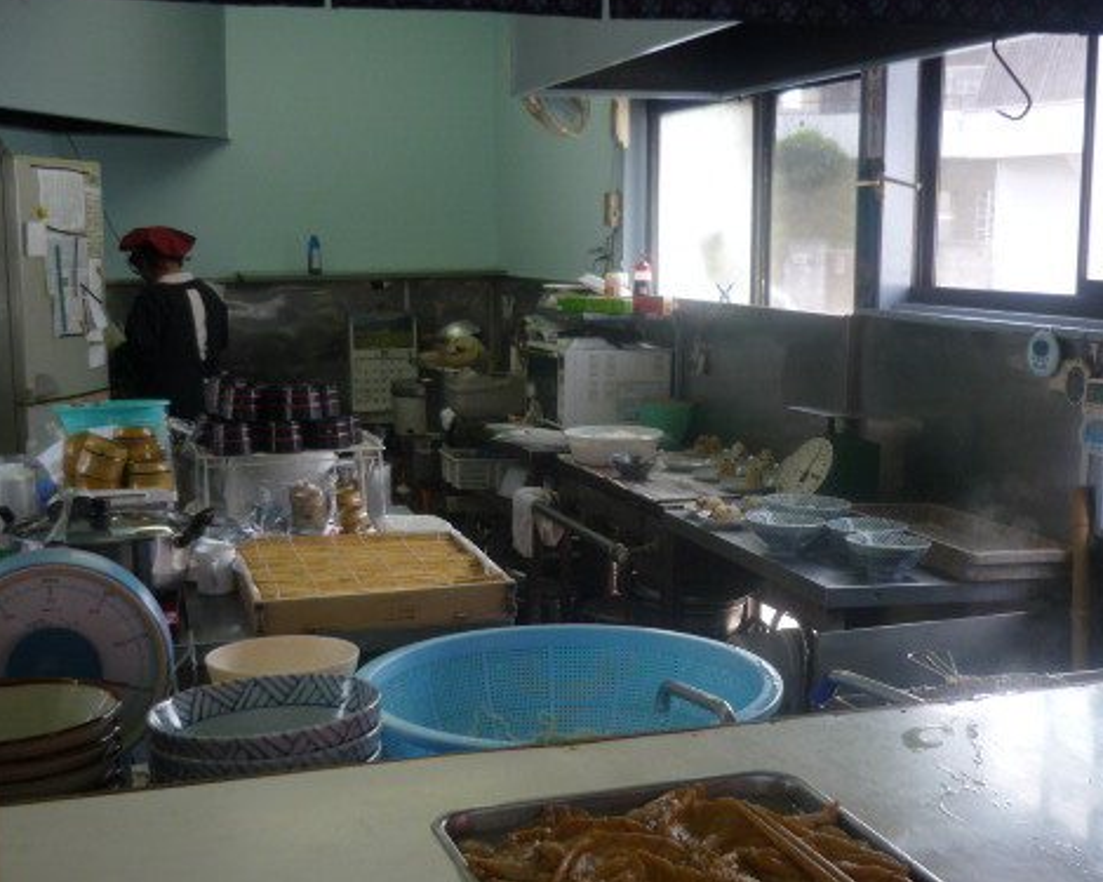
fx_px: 1436
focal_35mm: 44
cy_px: 527
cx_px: 595
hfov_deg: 42.0
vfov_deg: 34.0
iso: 100
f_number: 2.8
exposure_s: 1/60
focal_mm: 5.5
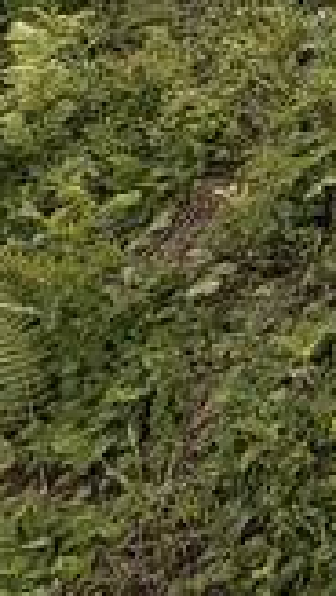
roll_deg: -1.5
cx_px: 782
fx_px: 1185
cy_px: -139
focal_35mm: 75
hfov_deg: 12.8
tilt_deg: -1.2
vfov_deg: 25.1
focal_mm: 2.22
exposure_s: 1/3106
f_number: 2.2
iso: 50
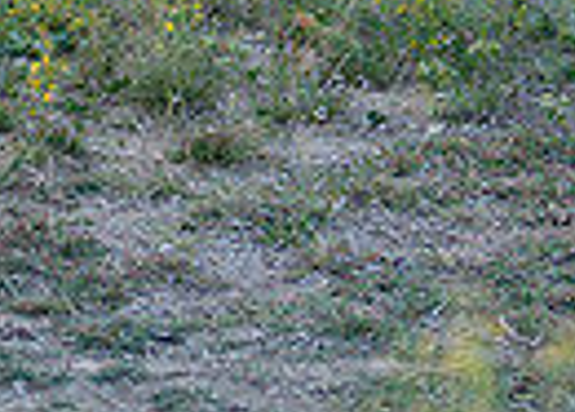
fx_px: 5163
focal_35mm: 316
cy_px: -337
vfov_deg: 4.5
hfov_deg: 6.3
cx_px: -412
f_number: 1.2
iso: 100
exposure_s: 1/640
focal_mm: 50
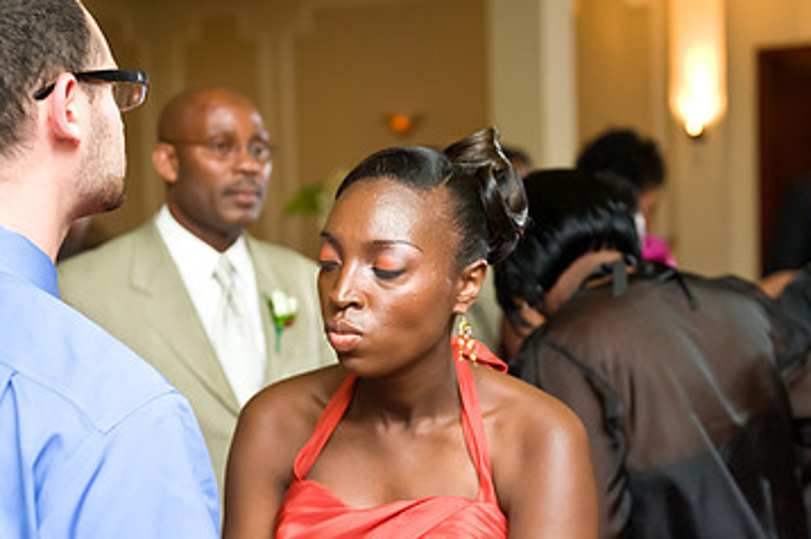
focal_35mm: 81
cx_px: 439
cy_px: 331
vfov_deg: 16.8
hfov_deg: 25.1
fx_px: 1823
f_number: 3.2
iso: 3200
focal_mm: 50
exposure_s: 1/125
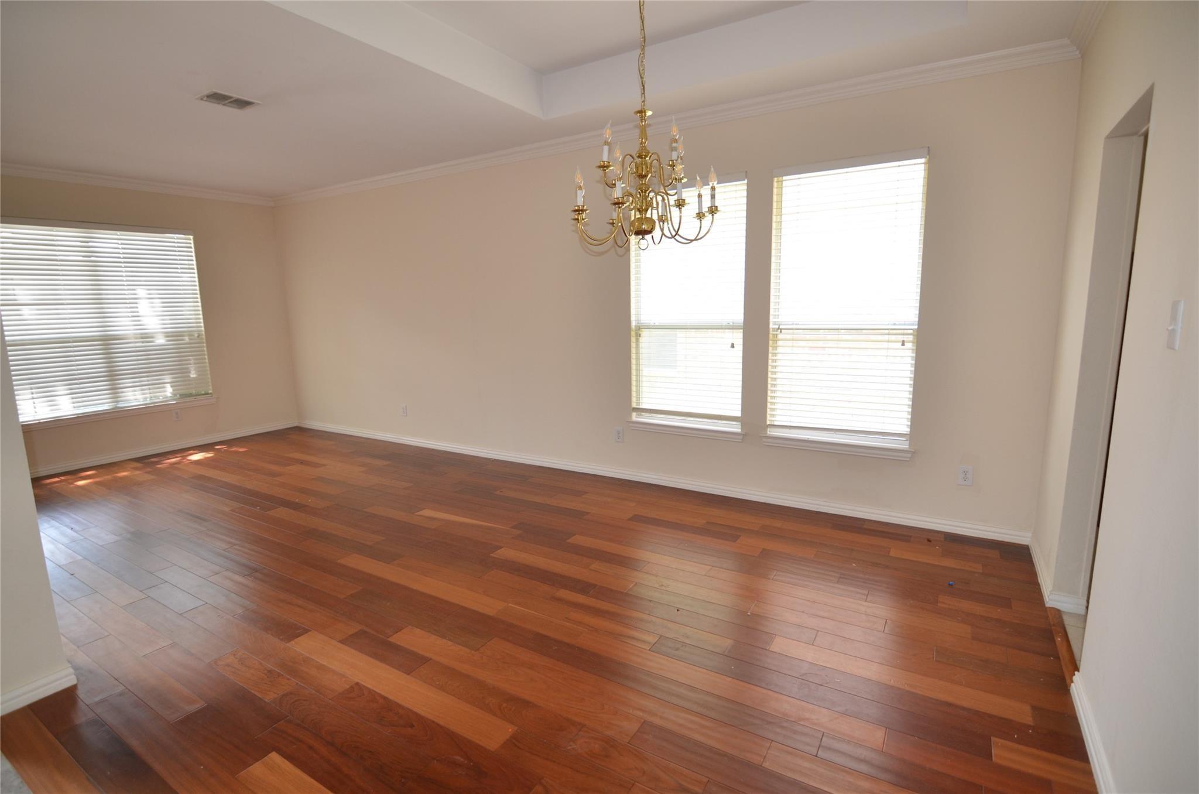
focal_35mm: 16
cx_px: 600
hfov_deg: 95.1
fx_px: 548
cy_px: 397
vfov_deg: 71.8
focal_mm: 11
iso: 400
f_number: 2.8
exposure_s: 1/80
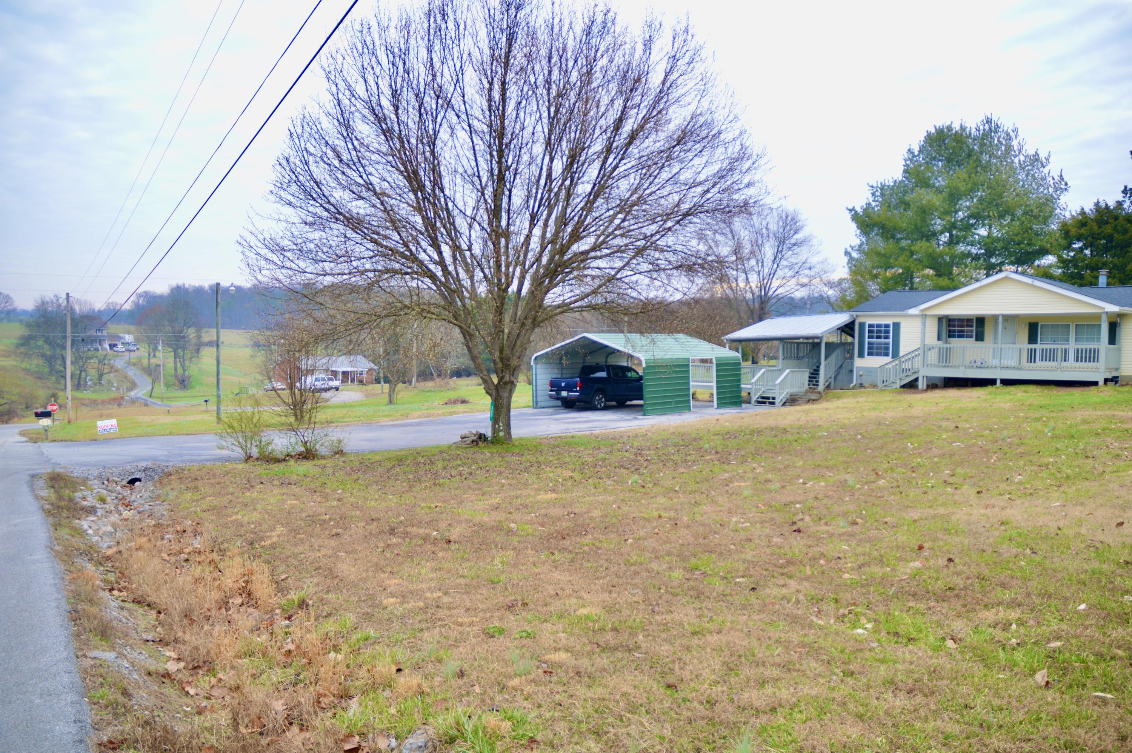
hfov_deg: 67.4
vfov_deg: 47.8
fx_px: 848
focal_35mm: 27
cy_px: 376
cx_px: 566
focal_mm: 18
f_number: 5.6
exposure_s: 1/125
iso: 200
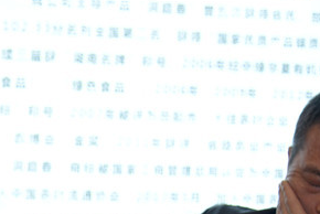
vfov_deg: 8.0
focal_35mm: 171
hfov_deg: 11.6
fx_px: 1521
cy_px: 216
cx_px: -117
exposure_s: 1/60
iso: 250
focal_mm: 62
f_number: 4
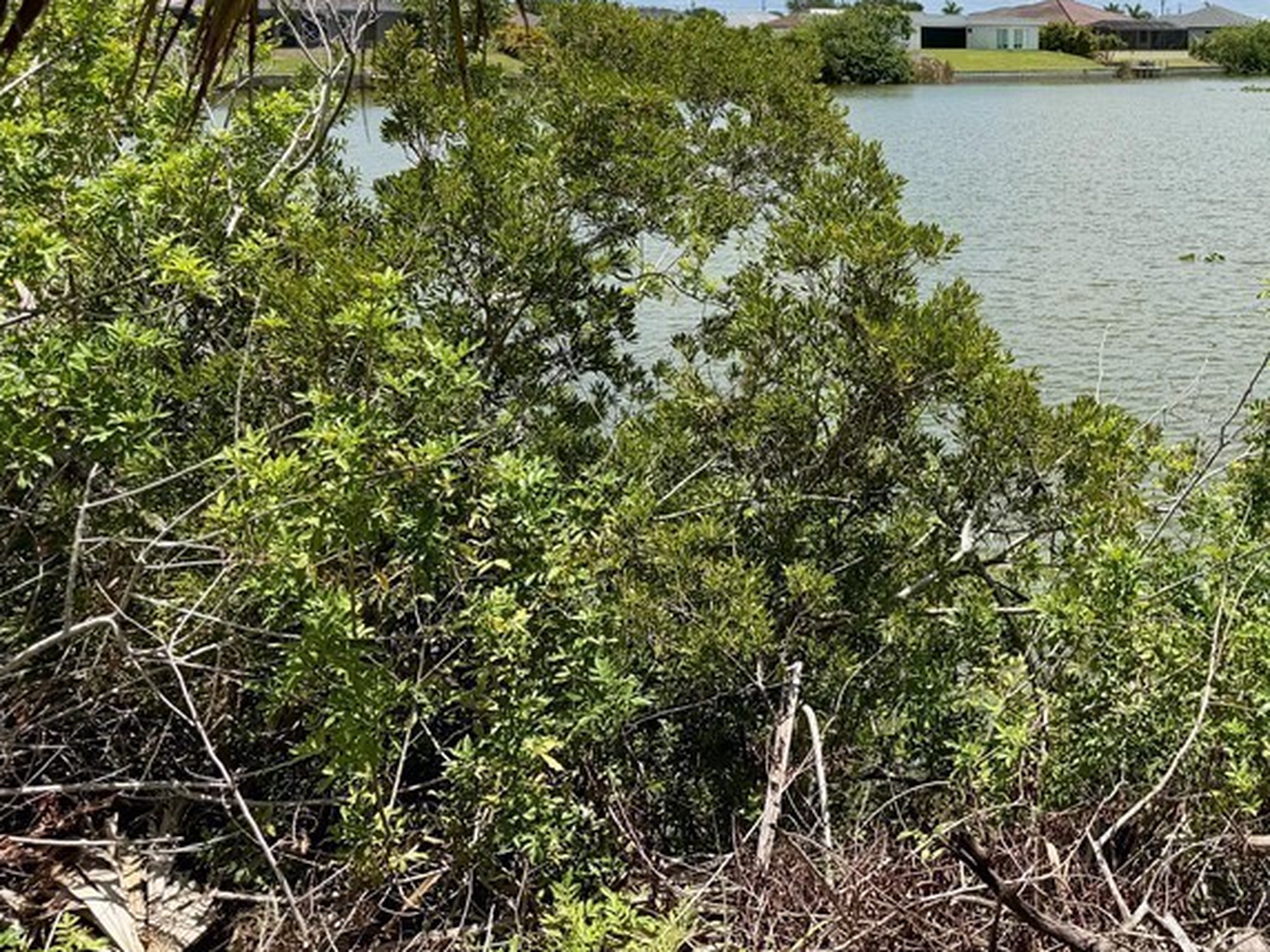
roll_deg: -0.6
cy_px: 173
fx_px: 1578
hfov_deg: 41.1
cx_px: 1090
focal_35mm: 43
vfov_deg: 32.6
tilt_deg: -5.1
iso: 80
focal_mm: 6.76
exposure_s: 1/7353
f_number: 1.78
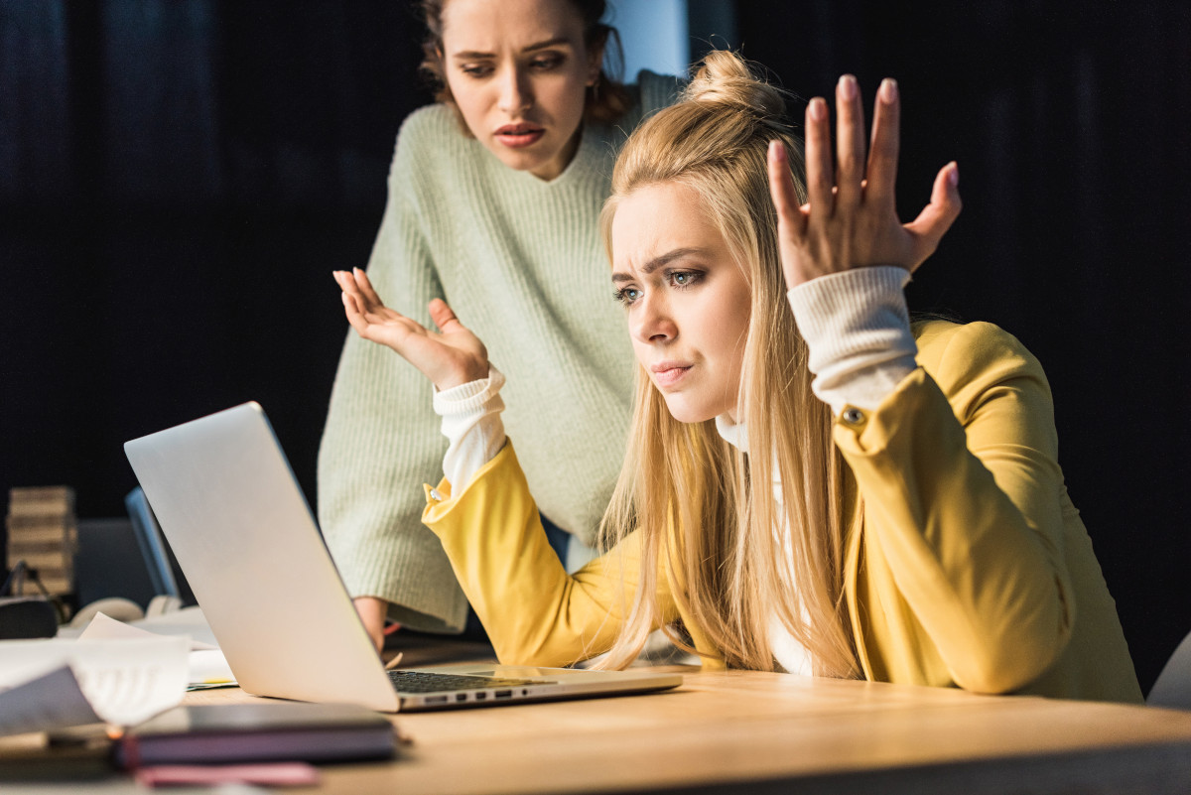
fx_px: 1655
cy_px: 398
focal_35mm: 50
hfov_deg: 39.6
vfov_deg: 27.0
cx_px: 596
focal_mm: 50
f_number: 3.2
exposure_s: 1/100
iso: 640
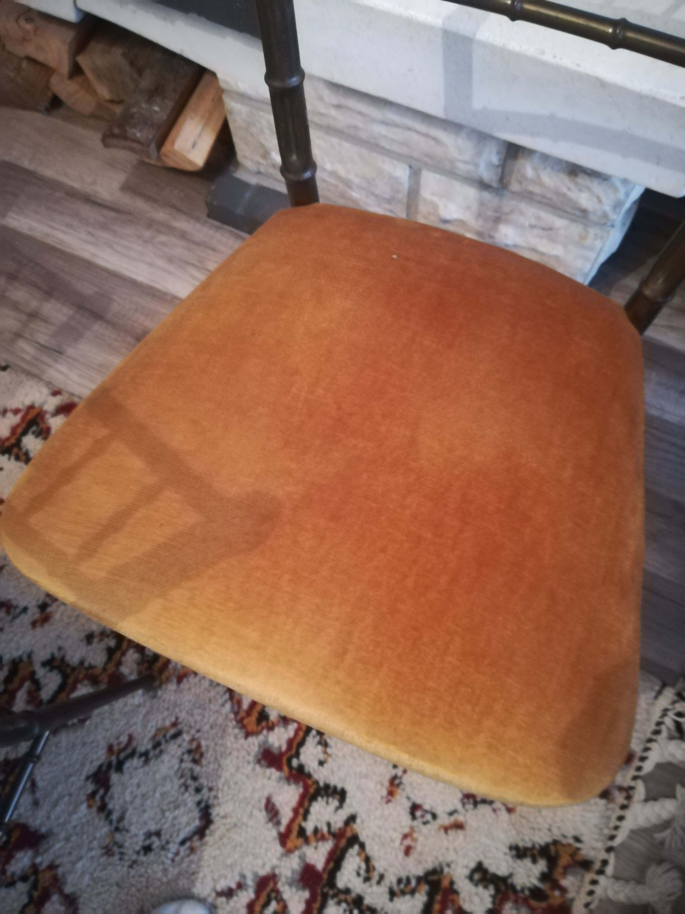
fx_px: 686
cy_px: 457
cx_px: 342
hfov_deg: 53.1
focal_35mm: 26
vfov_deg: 67.3
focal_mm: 3.83
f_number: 2.2
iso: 1000
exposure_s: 1/14.3
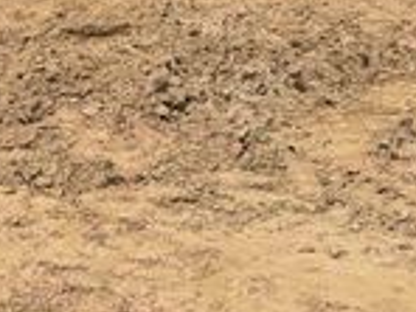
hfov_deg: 23.7
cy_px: -187
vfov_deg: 16.3
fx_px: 973
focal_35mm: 81
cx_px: 73
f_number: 1.78
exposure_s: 1/6173
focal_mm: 6.76
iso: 80
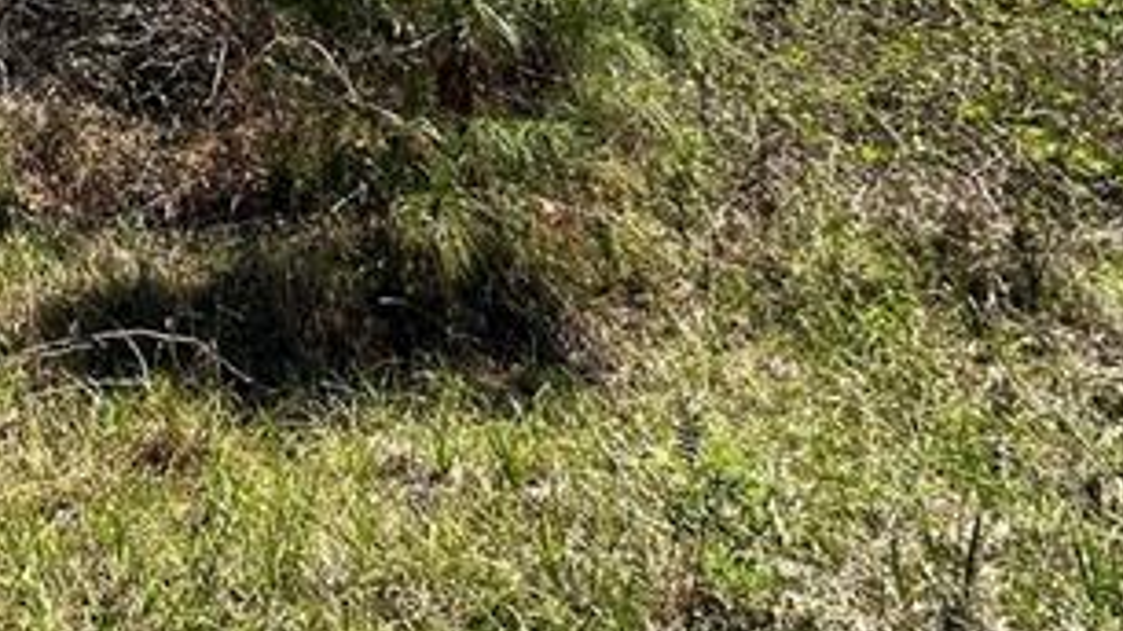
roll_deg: +1.6
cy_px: -396
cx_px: -253
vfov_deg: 19.5
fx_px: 1518
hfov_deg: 32.7
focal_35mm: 51
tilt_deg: +8.2
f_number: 2.2
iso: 40
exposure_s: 1/1304
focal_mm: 2.22
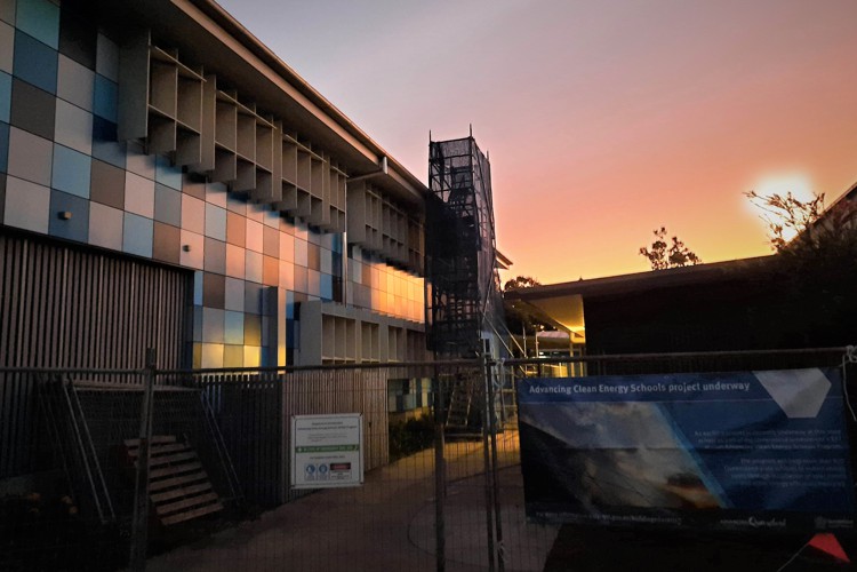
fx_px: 762
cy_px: 286
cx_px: 428
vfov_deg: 41.1
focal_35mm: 32
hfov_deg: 58.7
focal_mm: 32
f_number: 9.5
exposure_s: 1/60
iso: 100
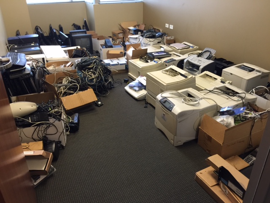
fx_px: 226
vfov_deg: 48.2
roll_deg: -1.4
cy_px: 102
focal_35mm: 29
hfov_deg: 61.7
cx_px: 135
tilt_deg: -27.8
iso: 80
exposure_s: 1/15
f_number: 2.2
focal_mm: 4.15
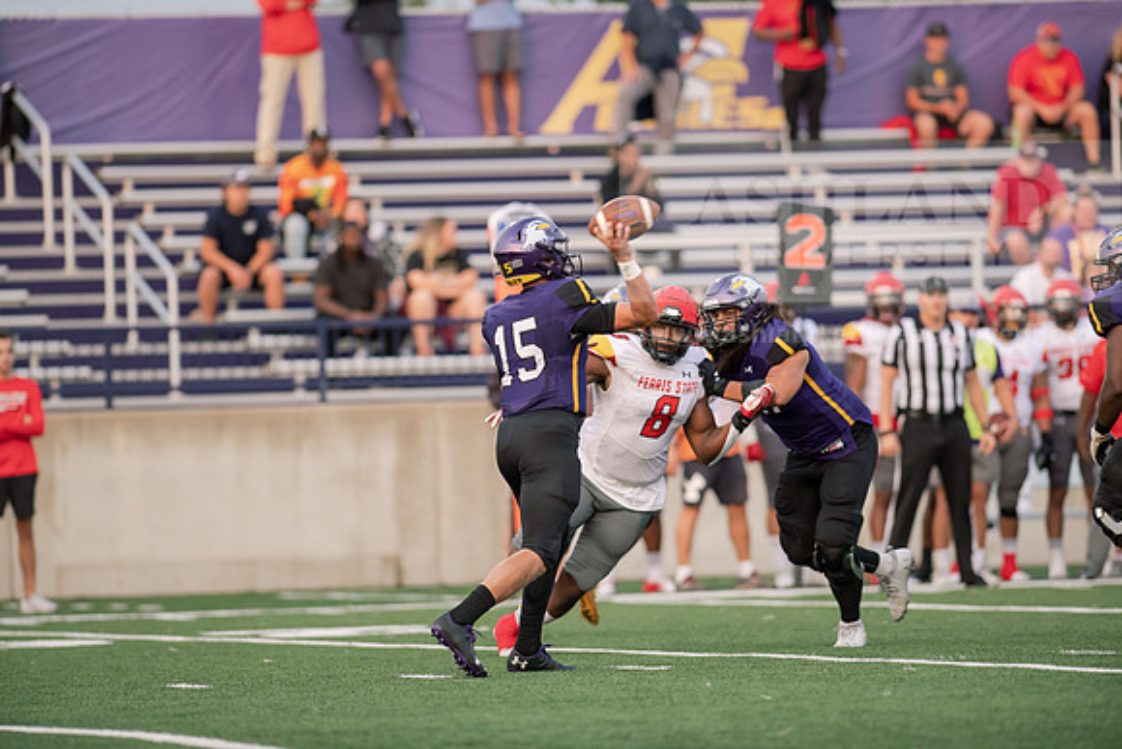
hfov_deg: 6.9
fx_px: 9352
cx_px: 561
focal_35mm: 300
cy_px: 374
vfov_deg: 4.6
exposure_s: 1/1000
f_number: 3.5
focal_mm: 300
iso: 800
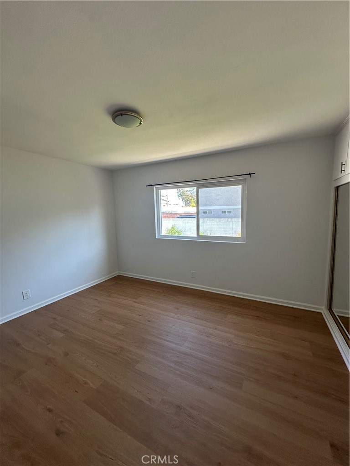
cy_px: 233
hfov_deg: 85.7
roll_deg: +1.7
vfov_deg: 102.1
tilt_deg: -6.7
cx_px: 175
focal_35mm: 14
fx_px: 189
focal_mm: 2.22
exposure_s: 1/99
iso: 50
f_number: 2.2
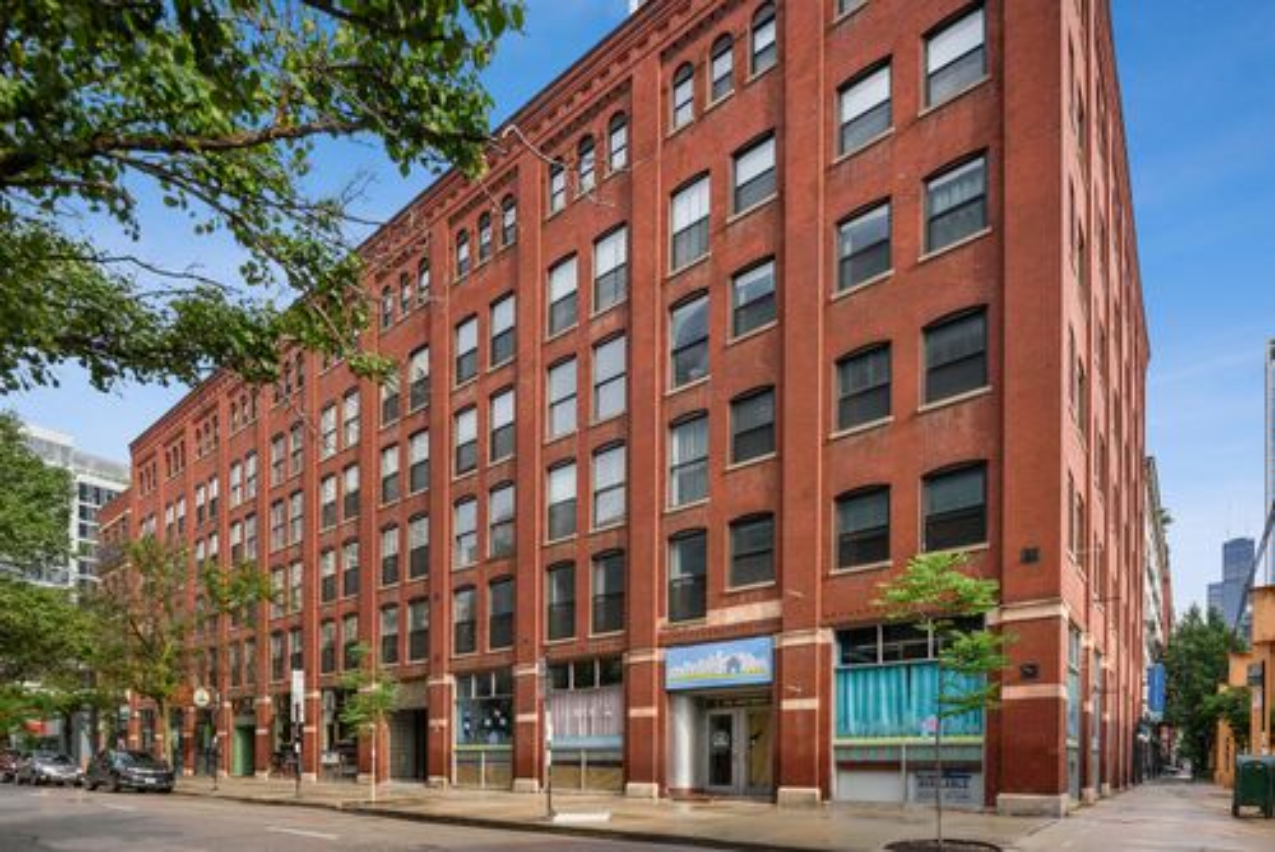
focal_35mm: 19
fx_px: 673
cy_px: 426
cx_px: 638
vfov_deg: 64.6
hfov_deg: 86.9
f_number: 8
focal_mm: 19
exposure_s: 1/500
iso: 400
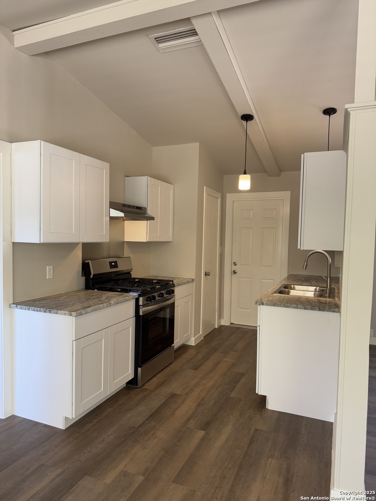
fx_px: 348
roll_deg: -1.2
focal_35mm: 24
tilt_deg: -3.3
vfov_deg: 71.6
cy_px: 250
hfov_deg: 56.8
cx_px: 188
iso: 200
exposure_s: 1/120
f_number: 1.78
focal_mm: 6.76
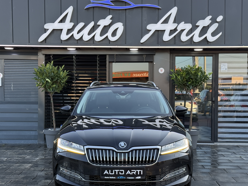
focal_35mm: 57
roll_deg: -0.4
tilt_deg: -1.2
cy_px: 102
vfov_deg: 25.7
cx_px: 121
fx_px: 408
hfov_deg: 33.8
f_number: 1.78
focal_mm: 6.76
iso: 100
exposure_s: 1/354
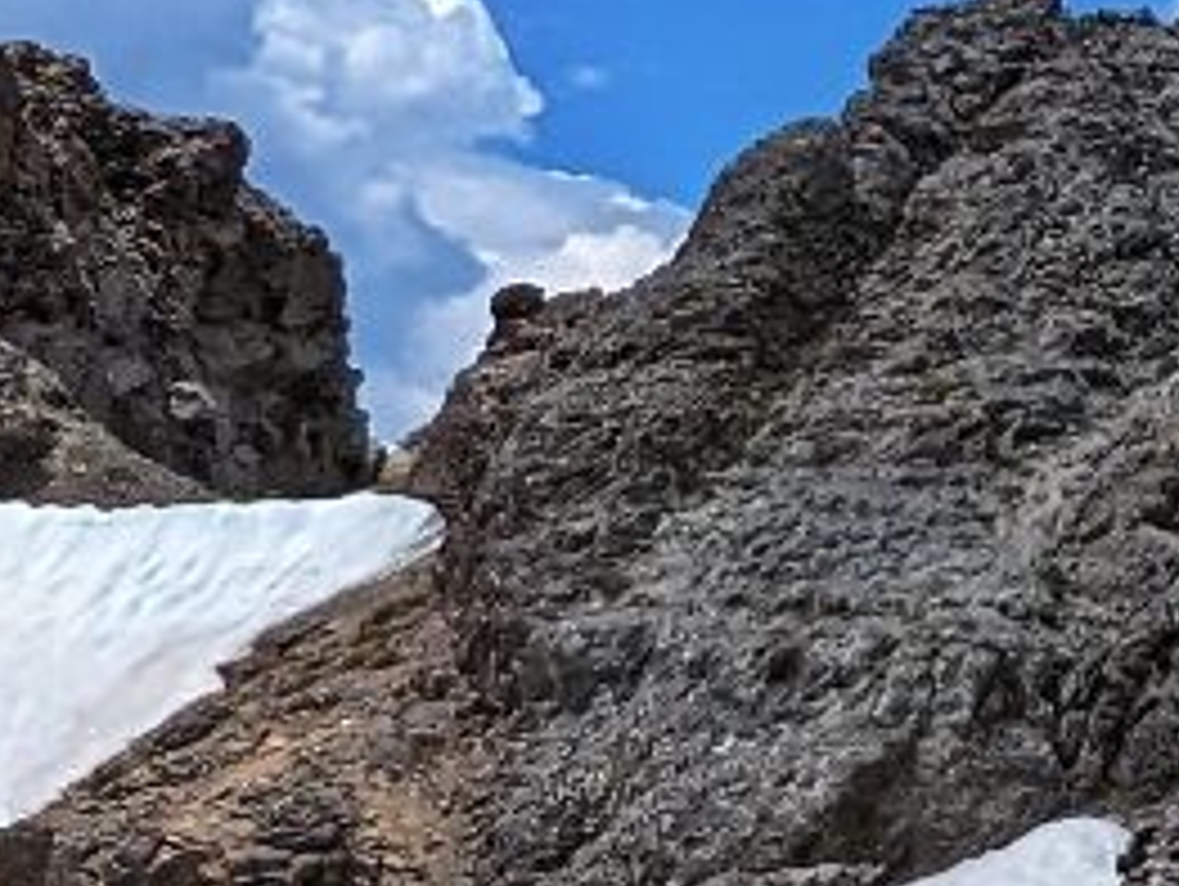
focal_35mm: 125
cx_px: 2610
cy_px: 558
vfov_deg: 11.9
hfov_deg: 12.9
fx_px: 4261
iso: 51
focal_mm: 2.35
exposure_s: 1/2584
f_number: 2.2
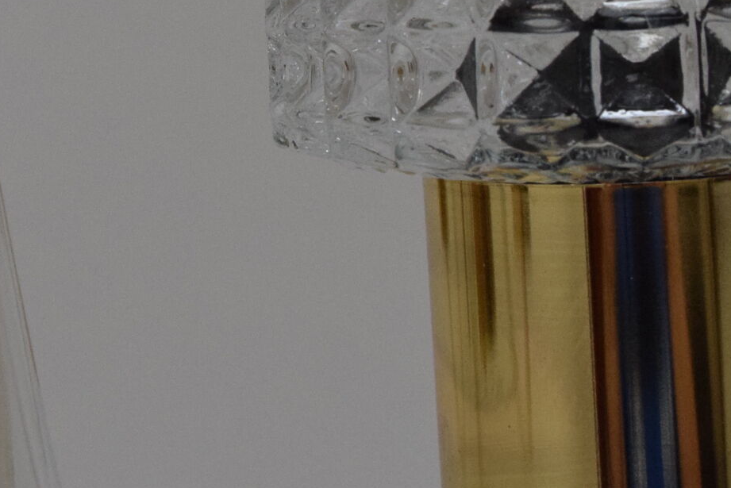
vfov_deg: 11.6
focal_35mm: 117
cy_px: -11
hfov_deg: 17.4
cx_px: 202
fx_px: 2377
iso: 1600
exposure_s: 1/200
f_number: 7.1
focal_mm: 24
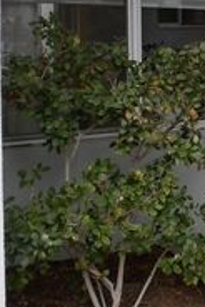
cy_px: 58
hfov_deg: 18.2
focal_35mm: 65
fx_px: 554
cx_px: 325
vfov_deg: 30.1
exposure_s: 1/93
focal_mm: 4.2
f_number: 4.1
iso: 100
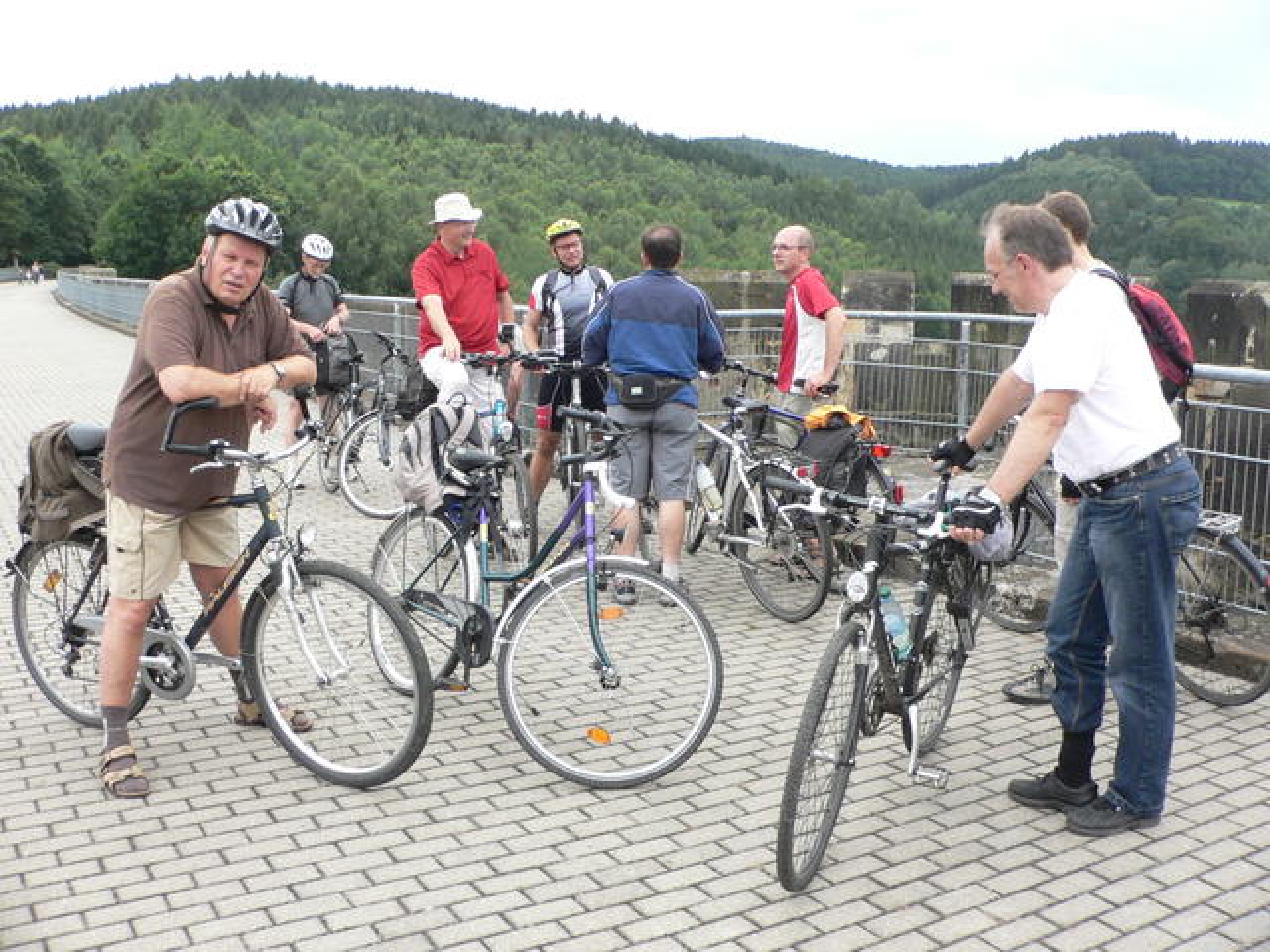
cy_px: 476
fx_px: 1284
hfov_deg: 52.6
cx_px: 635
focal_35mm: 35
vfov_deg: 40.7
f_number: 4
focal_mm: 4.6
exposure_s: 1/125
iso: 100
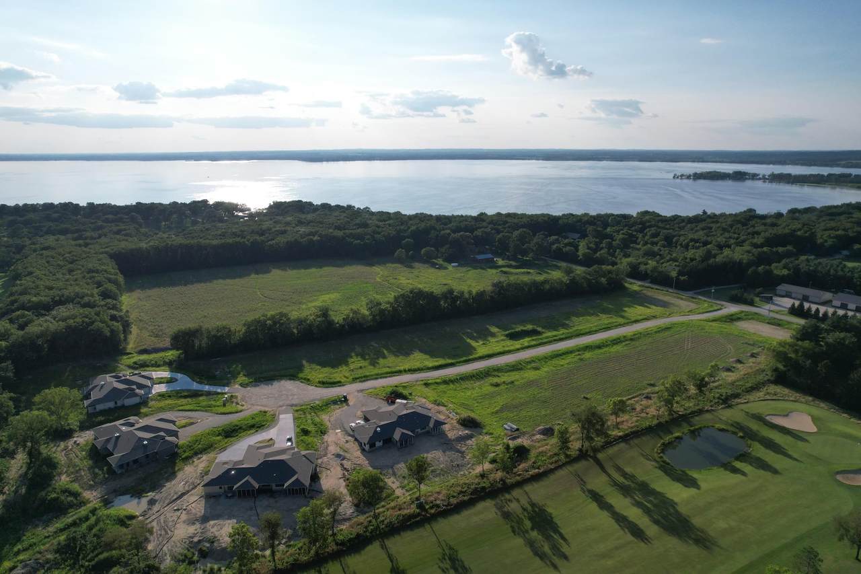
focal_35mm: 22
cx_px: 430
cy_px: 287
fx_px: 526
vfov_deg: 57.2
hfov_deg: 78.6
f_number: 2.8
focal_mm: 8.38
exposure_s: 1/3200
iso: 100
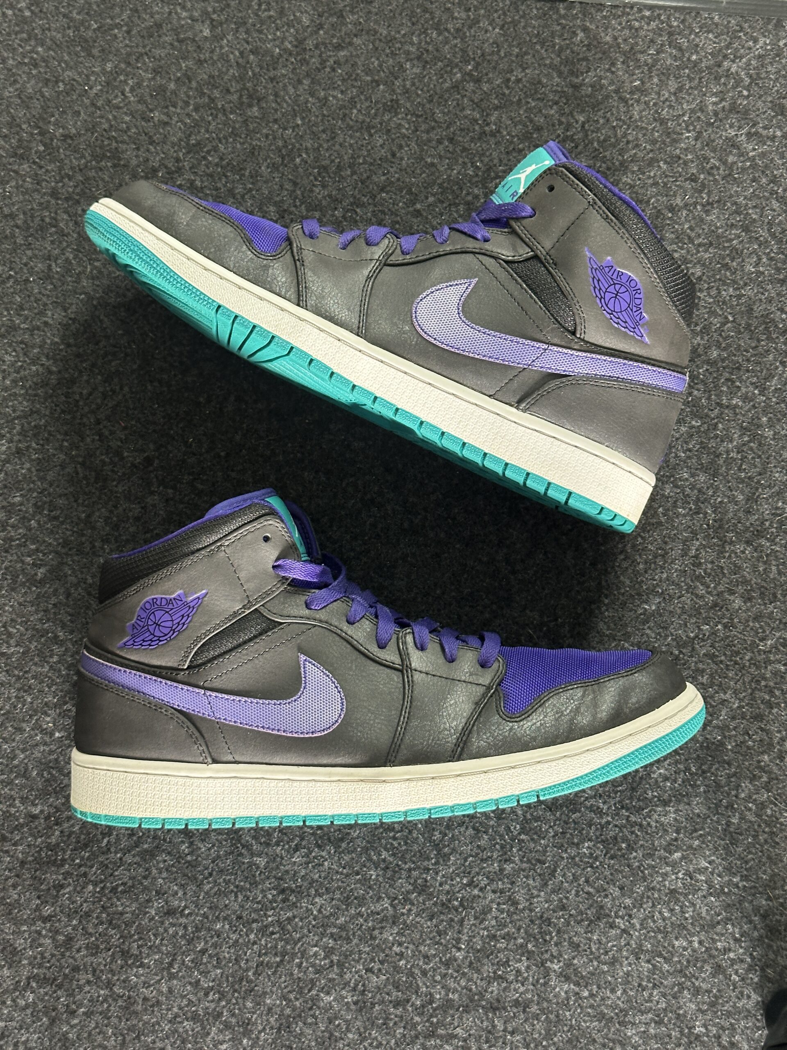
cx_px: 394
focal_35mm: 48
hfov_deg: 30.3
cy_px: 525
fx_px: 1455
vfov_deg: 39.7
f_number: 1.78
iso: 250
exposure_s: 1/33
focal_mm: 6.86
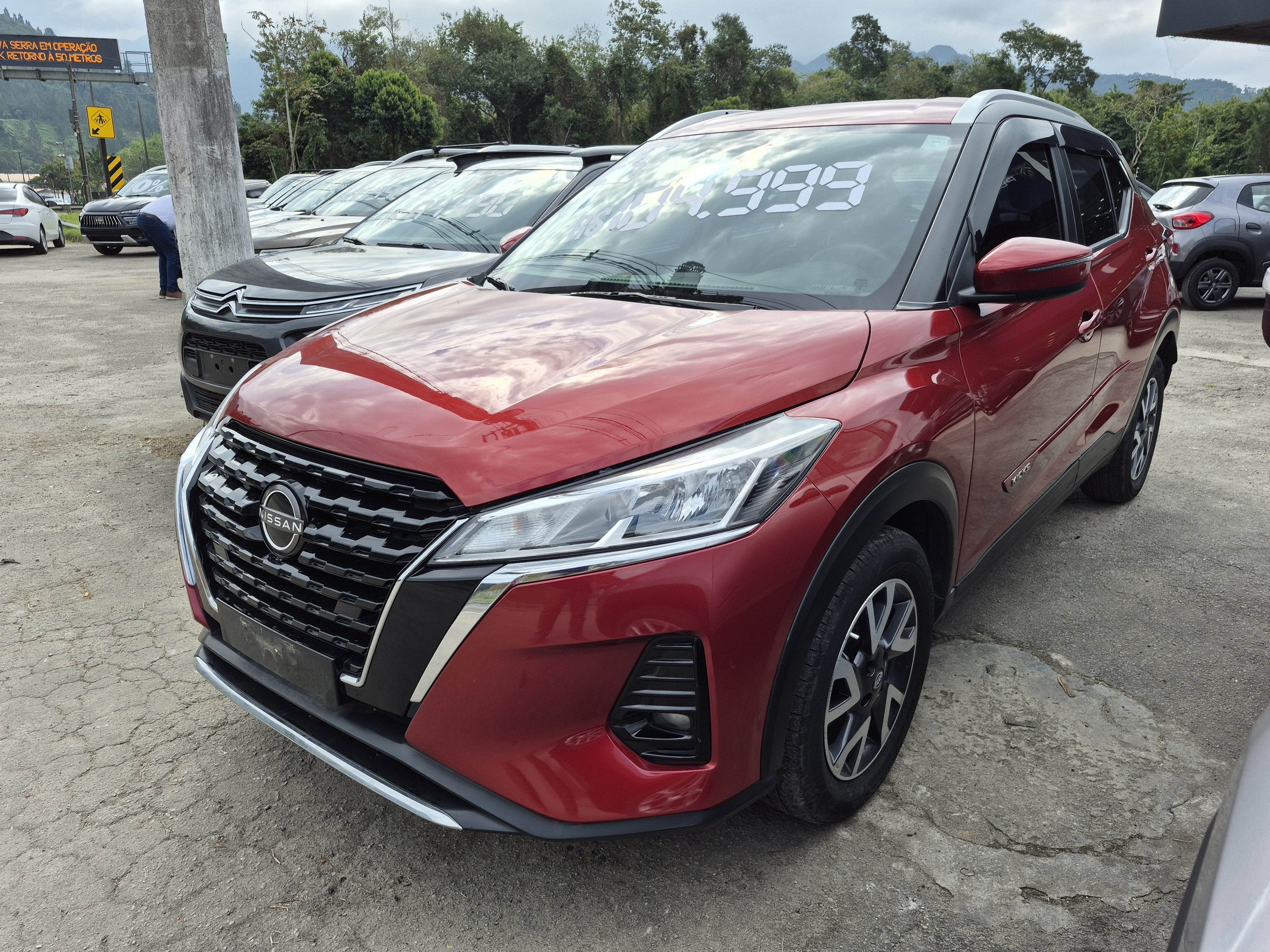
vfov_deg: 58.9
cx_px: 635
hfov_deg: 73.9
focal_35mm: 23
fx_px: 844
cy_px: 476
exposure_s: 1/1124
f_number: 1.8
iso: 25
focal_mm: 5.4
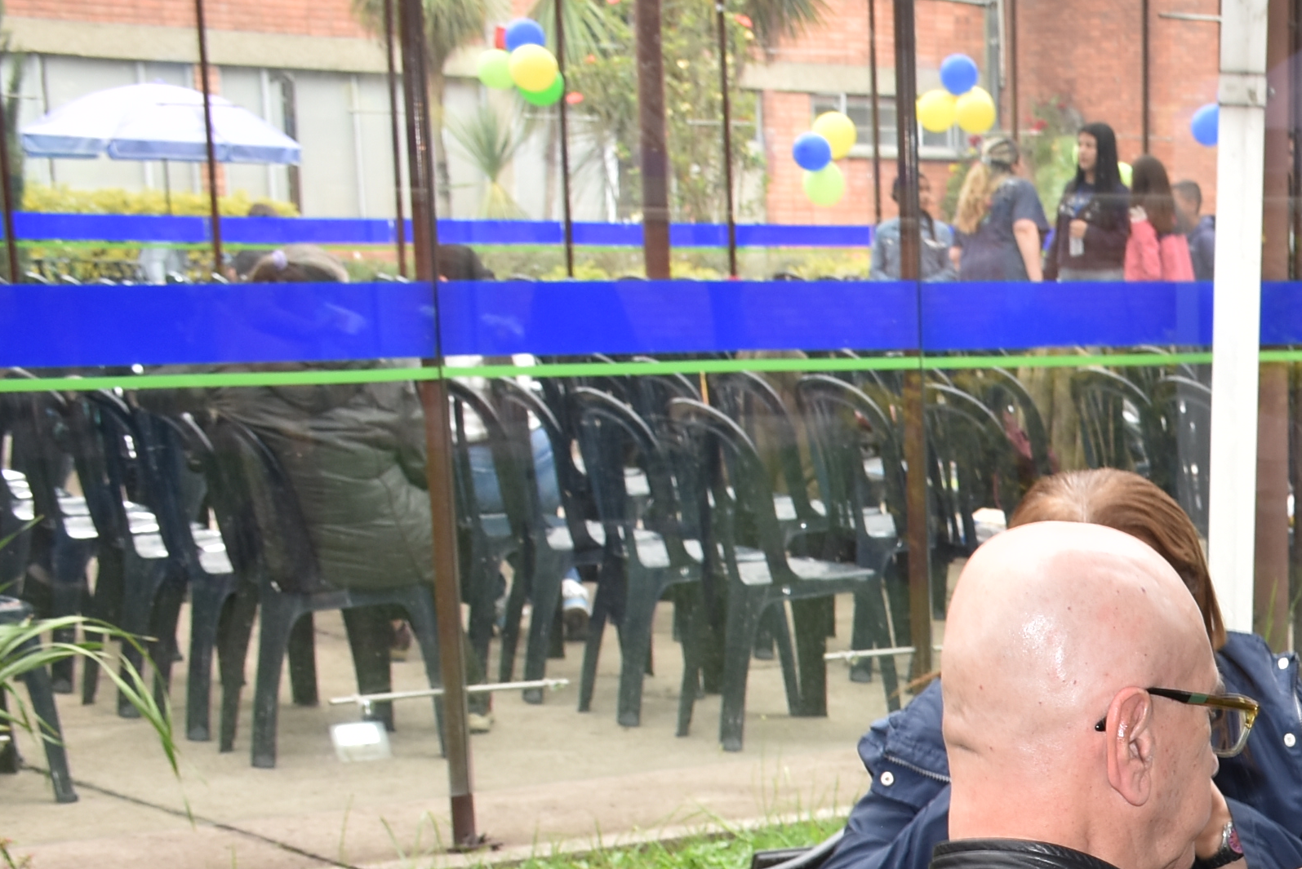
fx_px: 3365
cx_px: 1772
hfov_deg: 19.8
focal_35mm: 93
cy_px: 967
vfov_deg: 14.4
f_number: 7.1
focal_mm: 22
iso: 125
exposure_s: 1/60
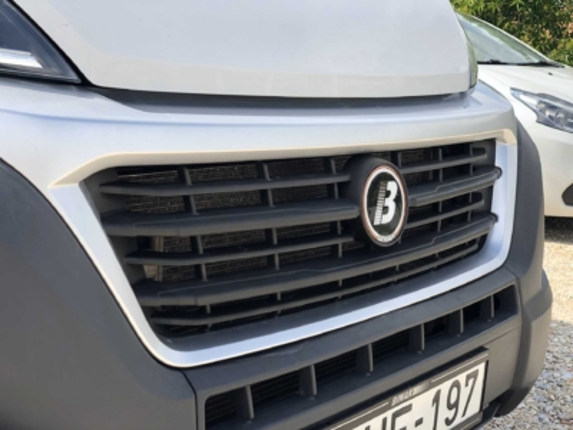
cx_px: 286
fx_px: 861
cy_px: 215
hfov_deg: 36.8
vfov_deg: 28.0
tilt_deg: -10.9
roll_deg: -2.7
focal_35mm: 52
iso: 16
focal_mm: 6
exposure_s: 1/631
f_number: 2.4
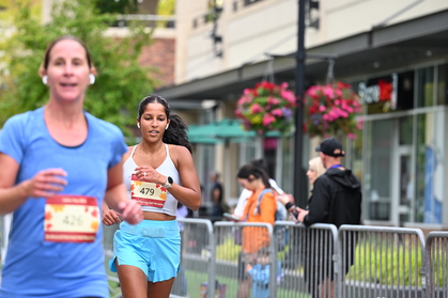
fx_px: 1878
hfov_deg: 13.6
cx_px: 205
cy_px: 147
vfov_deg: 9.1
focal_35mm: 151
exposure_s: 1/1600
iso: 640
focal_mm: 115
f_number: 2.8
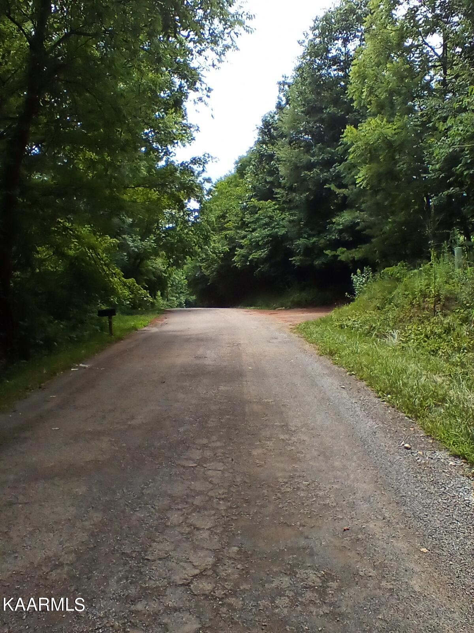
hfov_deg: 45.4
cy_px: 316
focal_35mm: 31
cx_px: 237
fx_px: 566
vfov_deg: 58.4
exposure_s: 1/487
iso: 100
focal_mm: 2.38
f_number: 2.4
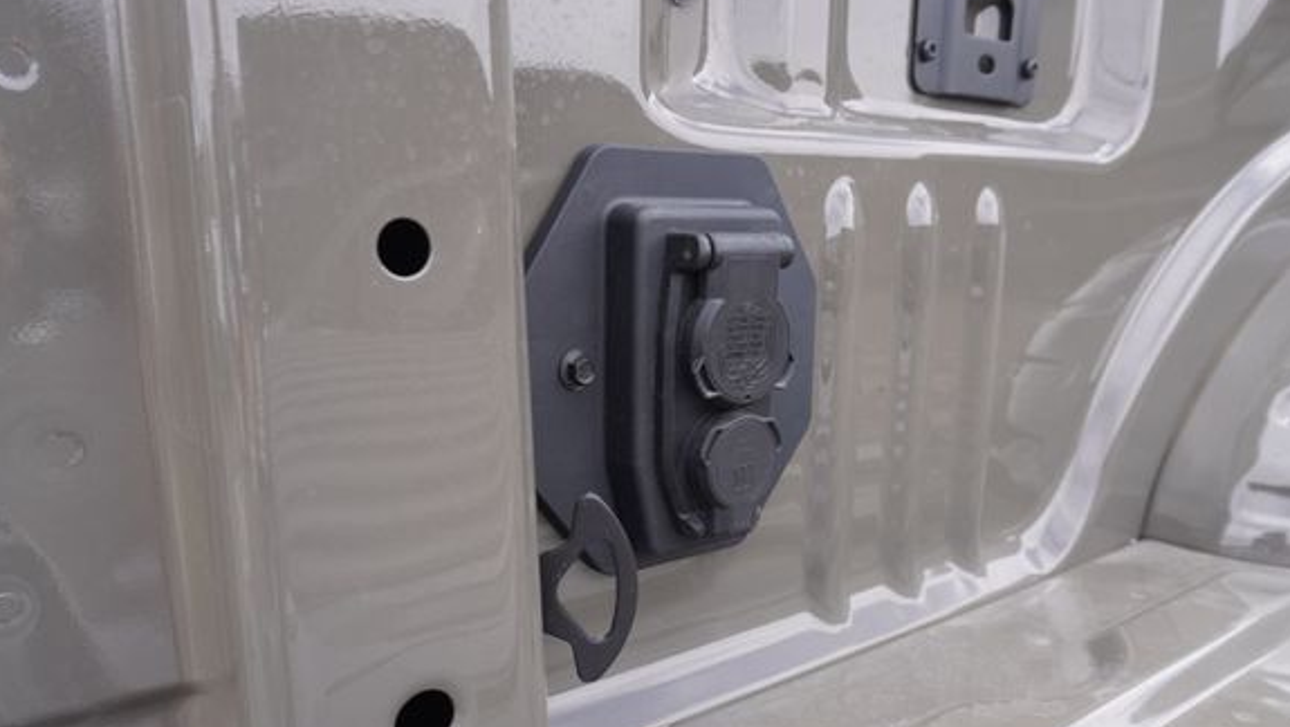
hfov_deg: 67.9
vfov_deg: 41.3
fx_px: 958
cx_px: 657
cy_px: 444
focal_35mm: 28
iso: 100
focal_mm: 16
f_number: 5
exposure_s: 1/100
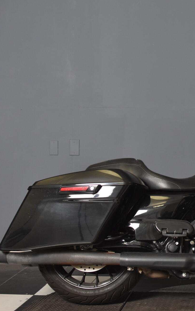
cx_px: 229
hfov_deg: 15.4
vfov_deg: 25.3
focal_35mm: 82
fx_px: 695
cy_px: 153
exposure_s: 1/160
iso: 800
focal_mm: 35
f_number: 4.5
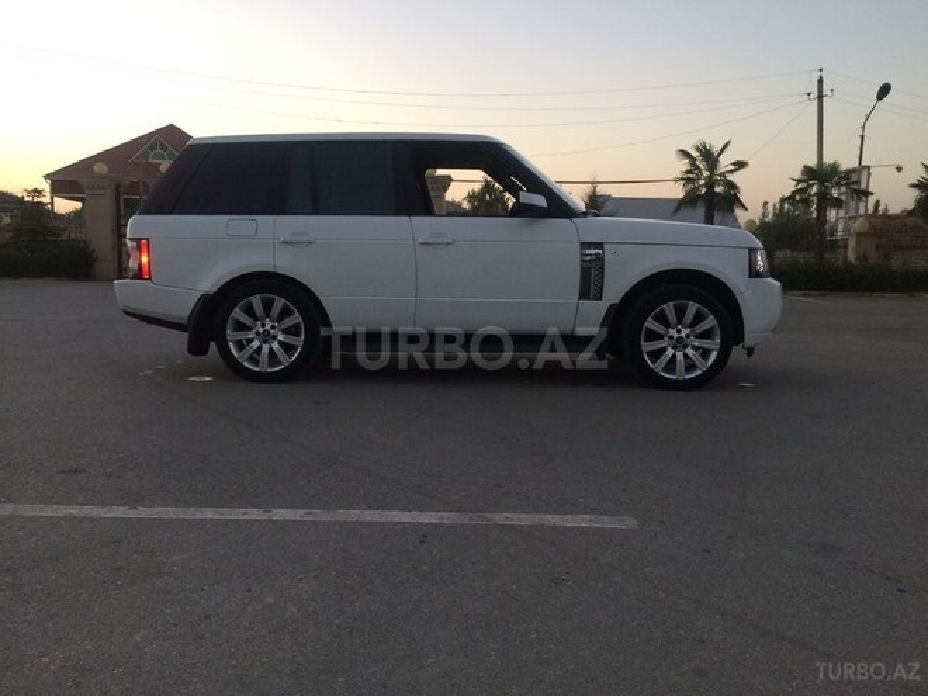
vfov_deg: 48.2
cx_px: 464
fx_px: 777
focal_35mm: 29
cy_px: 348
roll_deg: +1.0
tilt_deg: -6.3
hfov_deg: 61.7
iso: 64
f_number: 2.2
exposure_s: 1/33
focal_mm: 4.15
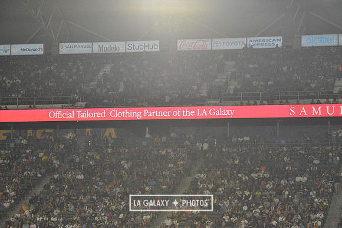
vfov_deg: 11.0
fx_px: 1187
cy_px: 114
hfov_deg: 16.4
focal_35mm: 125
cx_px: 171
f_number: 10
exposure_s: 1/320
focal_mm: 125
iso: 3200
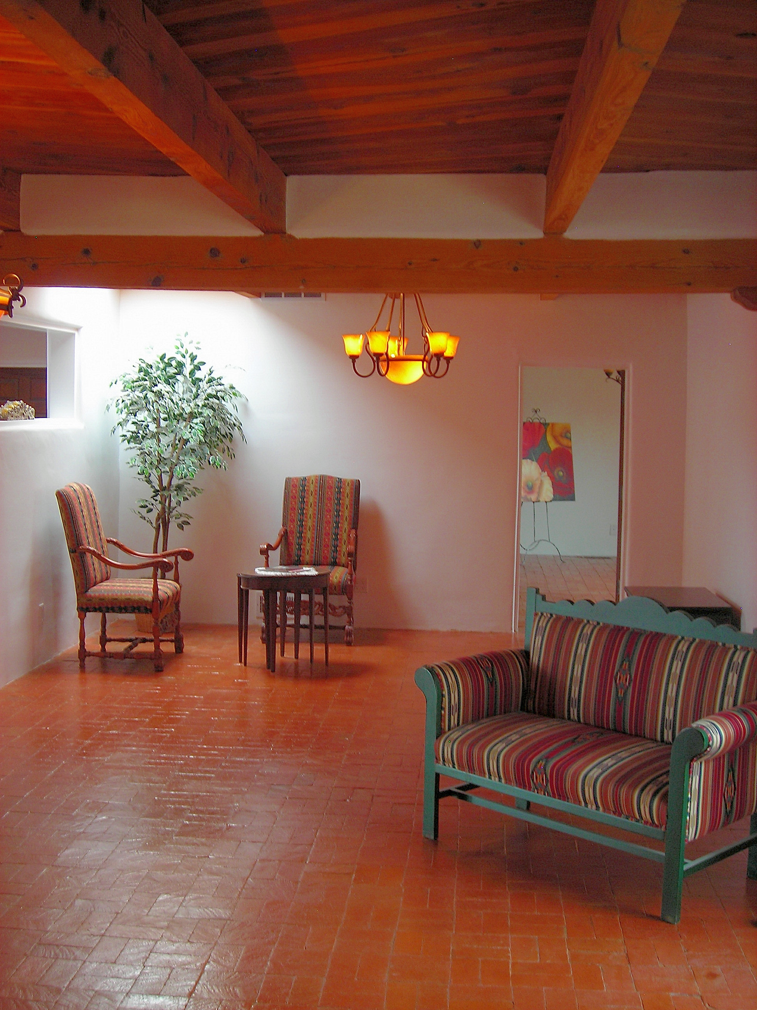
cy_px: 505
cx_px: 378
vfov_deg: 45.8
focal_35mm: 41
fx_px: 1195
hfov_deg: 35.1
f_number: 3.3
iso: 50
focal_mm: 6.8
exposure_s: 1/14.1
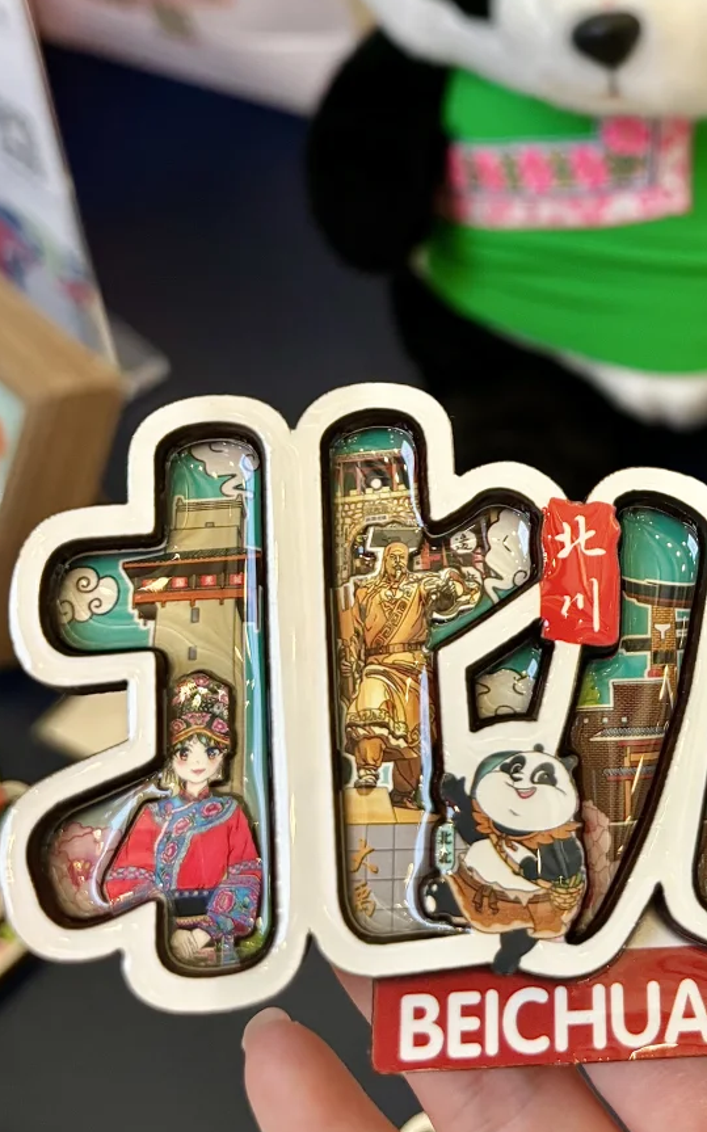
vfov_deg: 42.1
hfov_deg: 27.0
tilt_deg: -41.9
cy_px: 275
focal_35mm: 46
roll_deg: -3.4
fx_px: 1419
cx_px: 644
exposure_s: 1/109
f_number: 1.6
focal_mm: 5.96
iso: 125
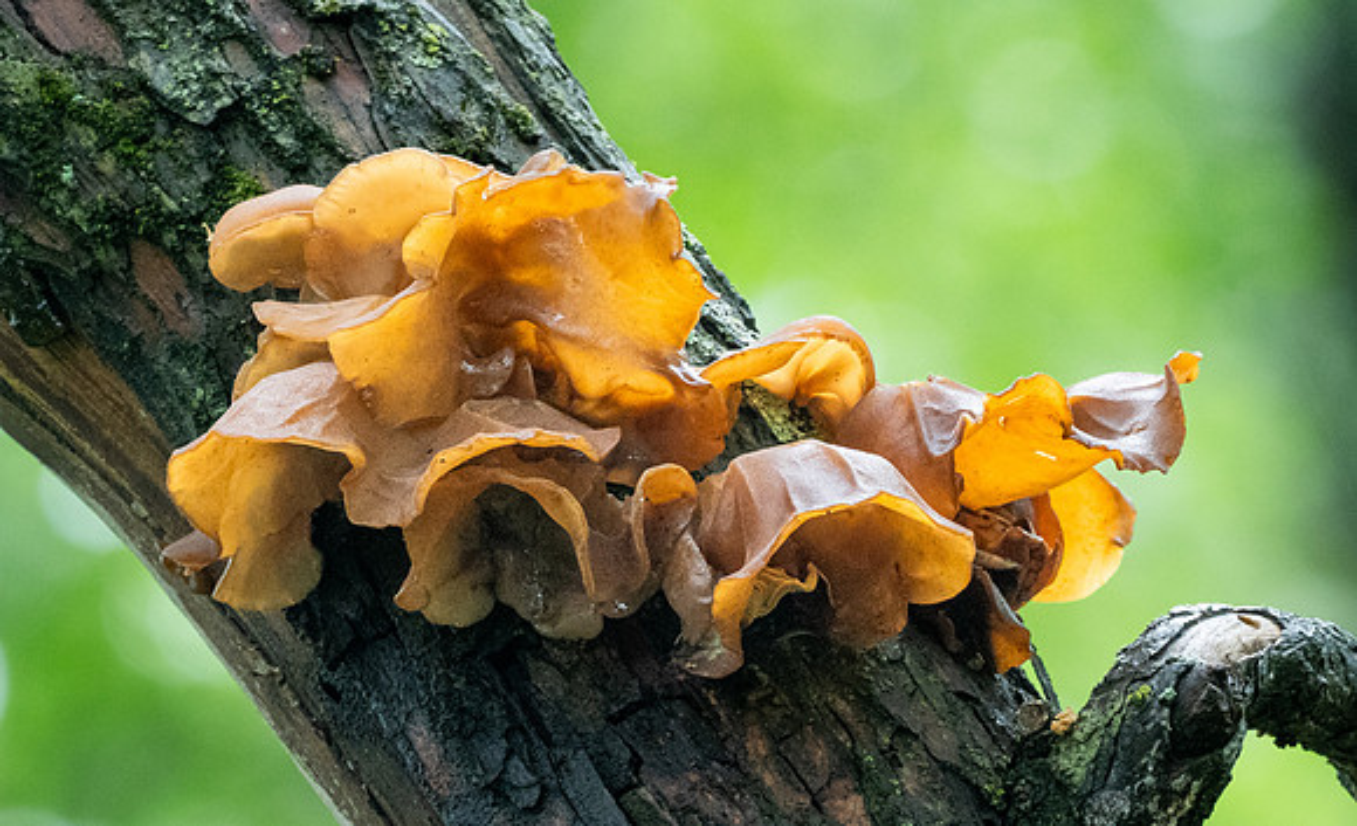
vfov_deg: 1.4
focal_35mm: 943
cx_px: 637
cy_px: 478
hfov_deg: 2.2
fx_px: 34628
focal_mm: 300
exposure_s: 1/50
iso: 1600
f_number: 7.1
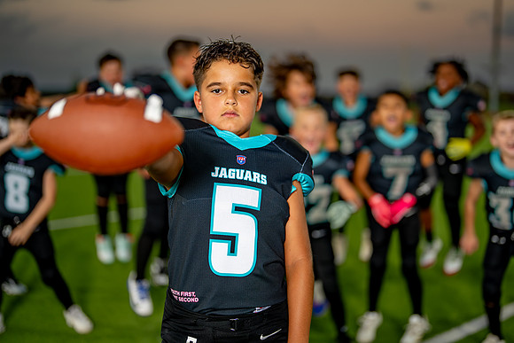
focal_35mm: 53
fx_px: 762
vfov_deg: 25.4
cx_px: 272
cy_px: 164
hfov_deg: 37.3
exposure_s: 1/400
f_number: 1.2
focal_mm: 50
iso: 100
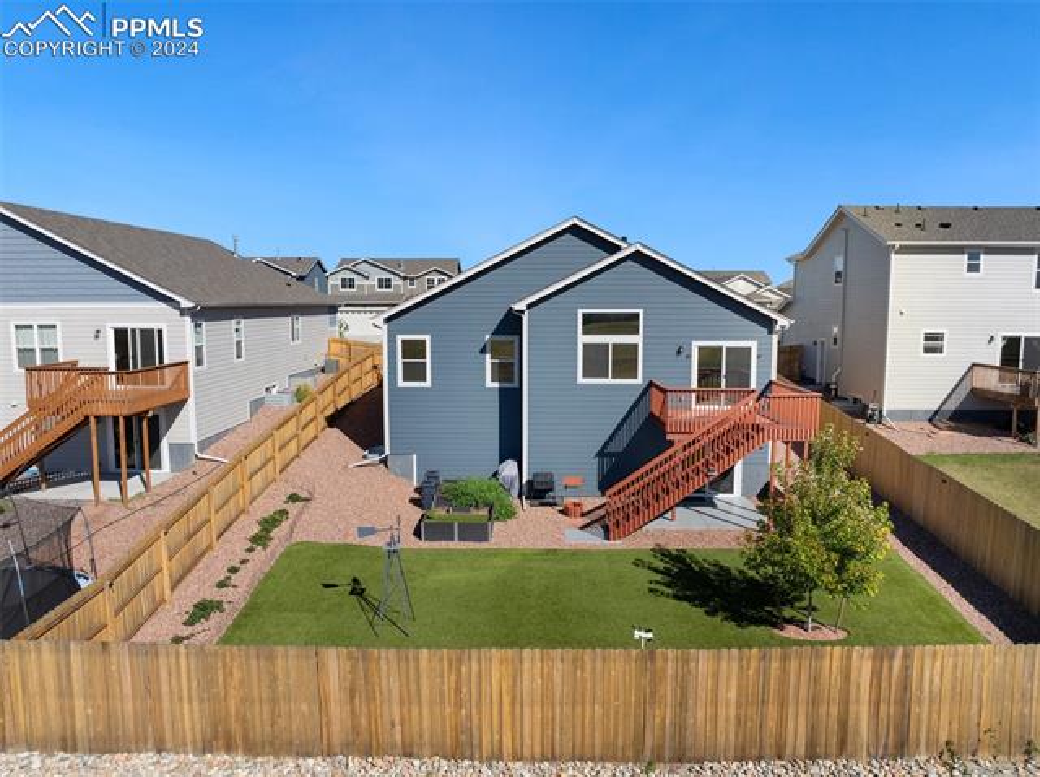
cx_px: 520
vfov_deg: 56.7
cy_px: 388
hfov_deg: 71.7
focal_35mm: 24
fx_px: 720
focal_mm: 12.29
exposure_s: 1/1600
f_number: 2.8
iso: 100
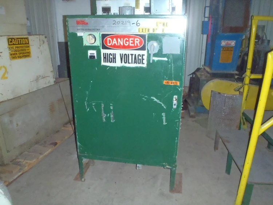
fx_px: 221
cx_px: 136
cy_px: 102
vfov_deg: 49.8
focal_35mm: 28
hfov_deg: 63.4
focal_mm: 5
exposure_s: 1/30
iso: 800
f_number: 3.9
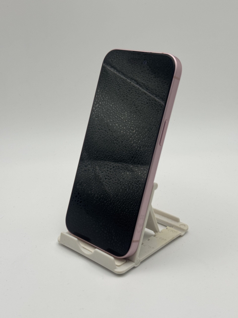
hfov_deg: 30.3
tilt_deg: -21.7
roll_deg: +1.5
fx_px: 440
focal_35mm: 48
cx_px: 119
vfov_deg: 39.7
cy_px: 159
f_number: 1.78
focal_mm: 6.76
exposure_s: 1/723
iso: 64
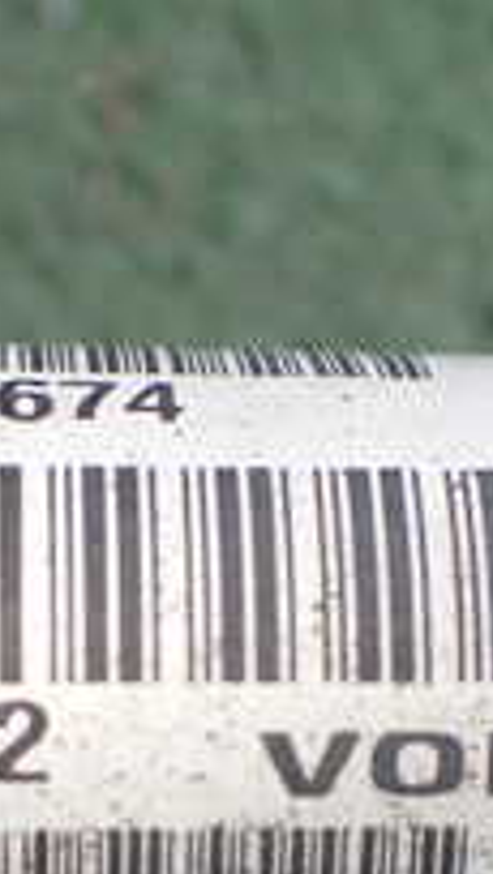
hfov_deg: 12.6
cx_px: 154
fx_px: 2227
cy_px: 891
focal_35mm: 96
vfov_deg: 21.4
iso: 200
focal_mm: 5.4
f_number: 2.3
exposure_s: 1/125
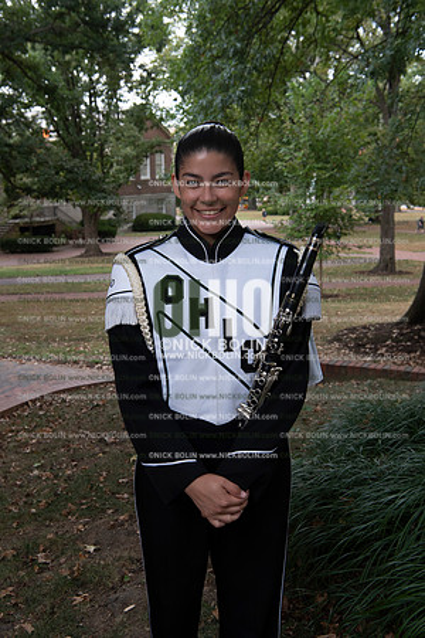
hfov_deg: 30.5
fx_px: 779
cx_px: 212
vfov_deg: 44.5
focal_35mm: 44
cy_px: 319
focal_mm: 44
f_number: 8
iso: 500
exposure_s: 1/100
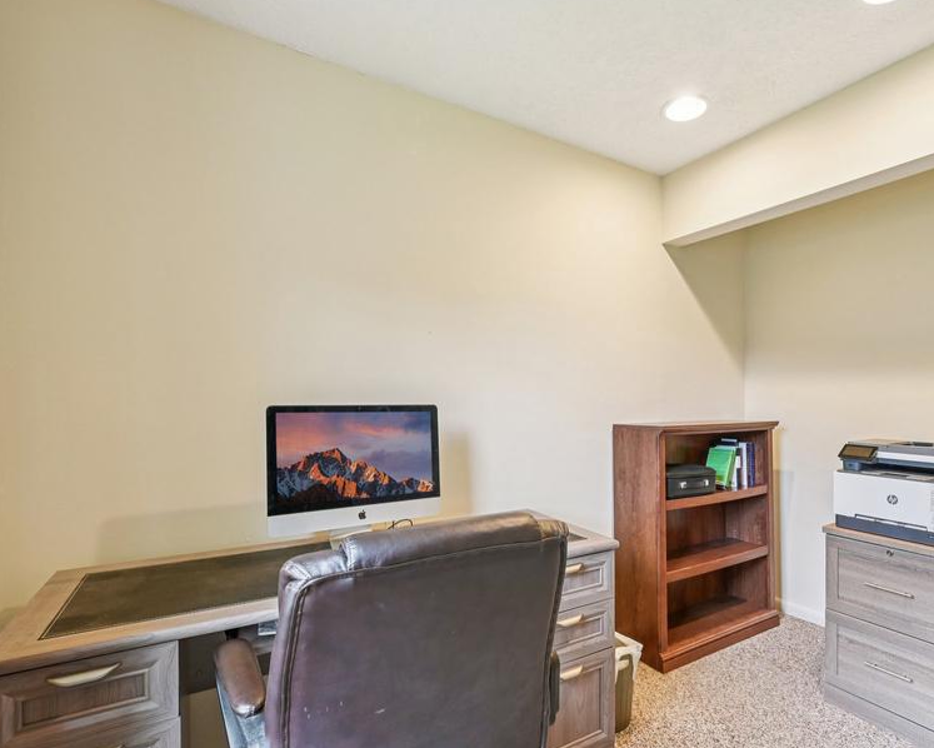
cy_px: 397
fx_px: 498
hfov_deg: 85.8
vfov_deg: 73.7
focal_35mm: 18
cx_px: 536
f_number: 8
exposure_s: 1/10
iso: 400
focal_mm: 14
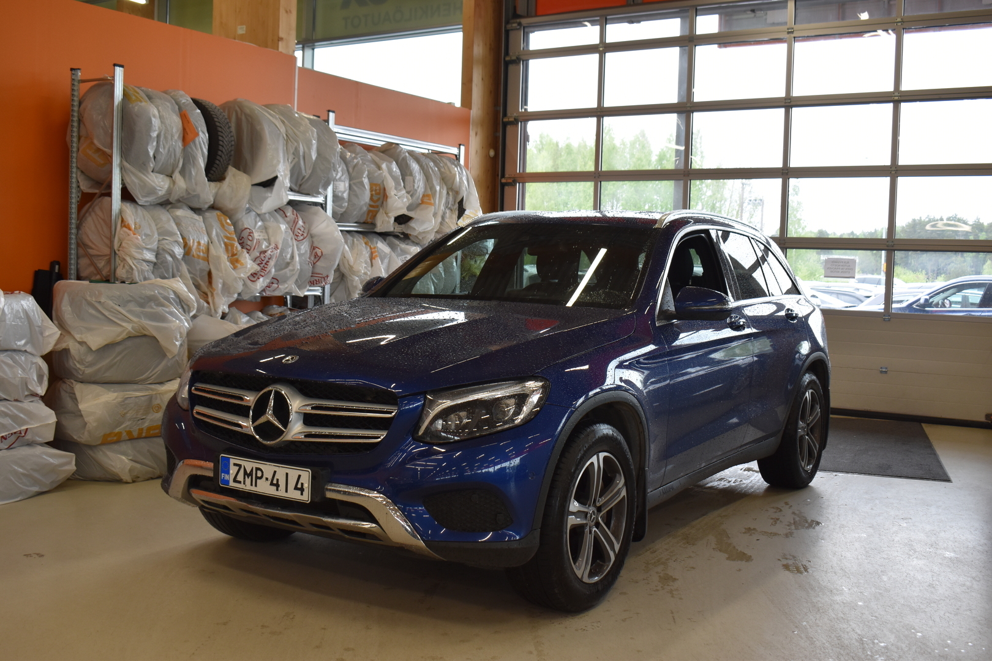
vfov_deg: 35.5
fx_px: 1033
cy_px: 330
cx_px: 496
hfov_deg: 51.3
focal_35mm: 38
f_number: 5.6
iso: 400
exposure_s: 1/125
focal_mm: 25
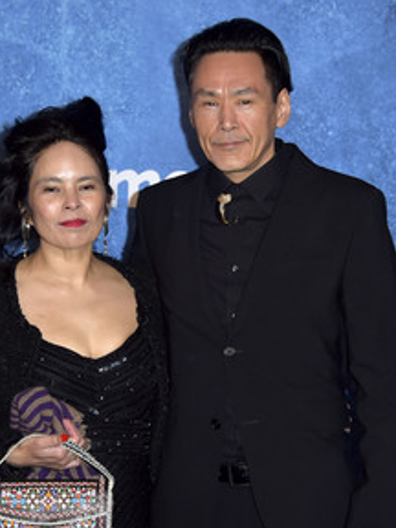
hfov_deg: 14.5
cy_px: 273
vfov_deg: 19.3
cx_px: 196
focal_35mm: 102
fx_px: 1556
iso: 320
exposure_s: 1/250
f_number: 6.3
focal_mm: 68
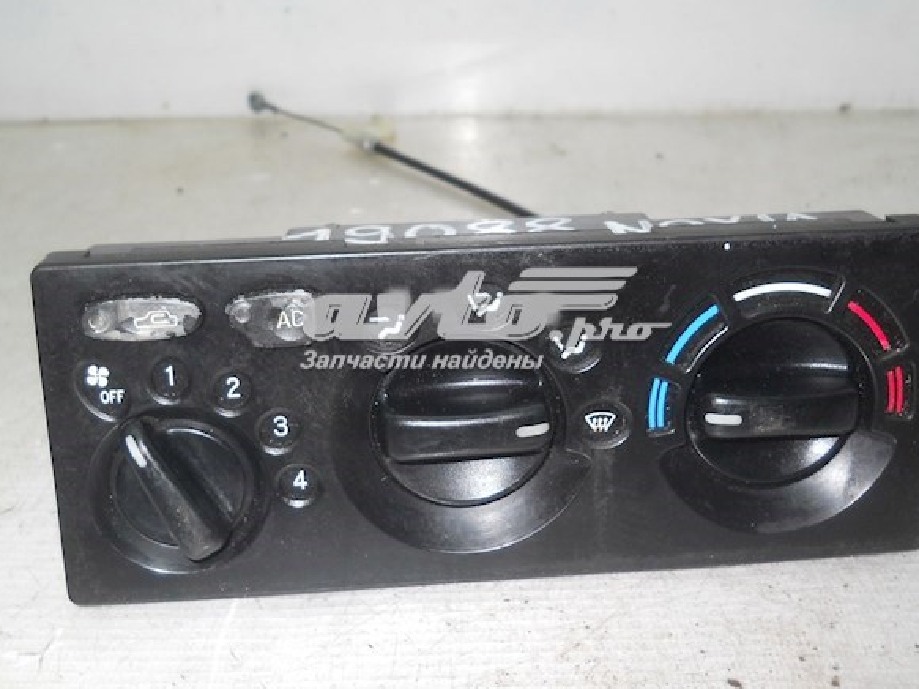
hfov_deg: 42.1
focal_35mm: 45
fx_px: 1194
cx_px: 481
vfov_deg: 32.2
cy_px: 315
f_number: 5.5
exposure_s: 1/30
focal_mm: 6.72
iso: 100
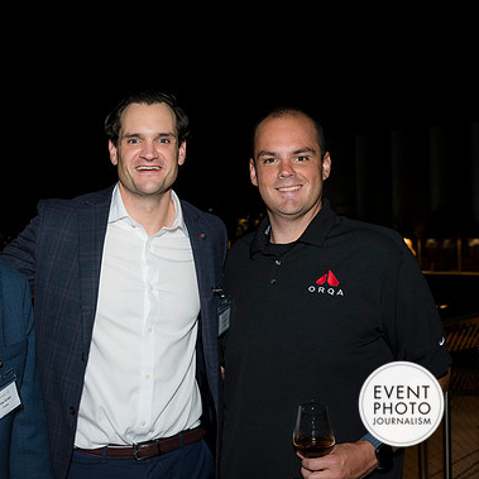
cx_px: 120
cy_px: 243
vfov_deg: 32.8
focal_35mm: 52
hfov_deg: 32.2
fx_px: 814
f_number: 5.6
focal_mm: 40
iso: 1250
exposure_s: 1/125
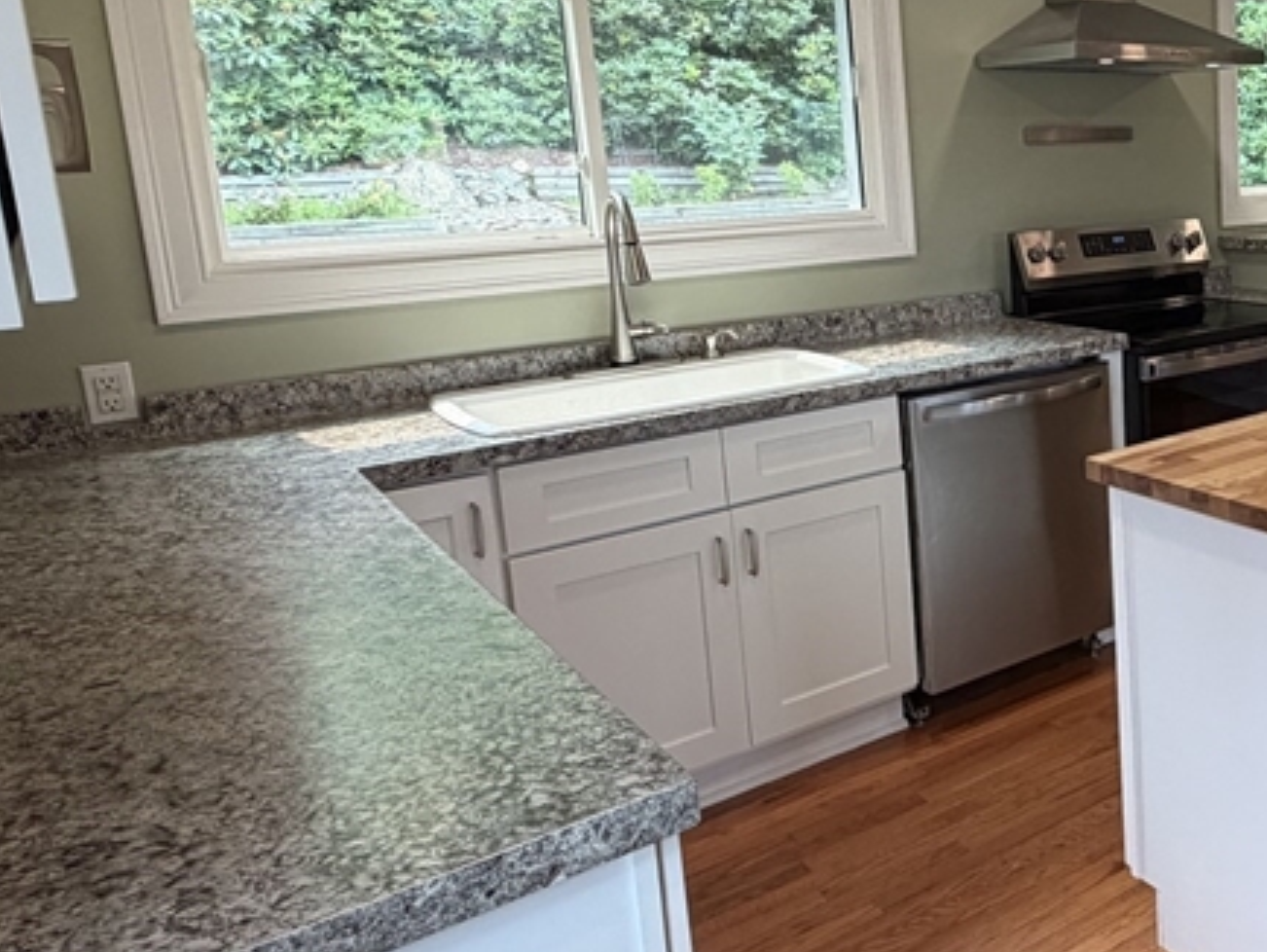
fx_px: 1209
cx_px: 1276
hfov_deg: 46.1
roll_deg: +1.5
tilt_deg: -10.2
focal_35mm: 33
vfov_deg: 42.5
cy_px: 336
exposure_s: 1/120
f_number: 2.2
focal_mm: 2.22
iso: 160
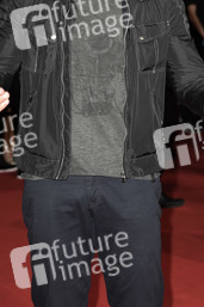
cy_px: 81
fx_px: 928
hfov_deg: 12.5
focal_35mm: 109
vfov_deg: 18.7
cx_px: 107
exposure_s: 1/250
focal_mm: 70
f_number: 5
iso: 400
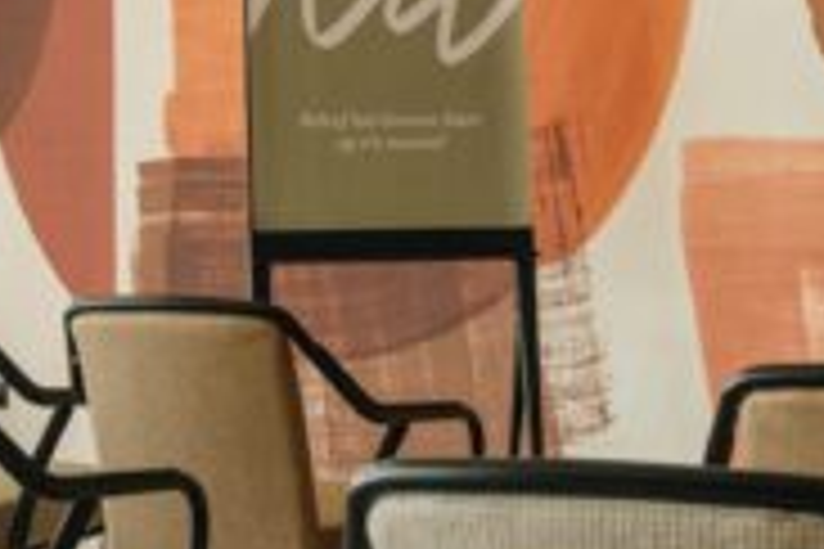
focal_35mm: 106
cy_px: 153
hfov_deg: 19.2
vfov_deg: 12.9
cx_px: 509
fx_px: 2426
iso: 250
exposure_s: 1/8
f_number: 9
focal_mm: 28.8
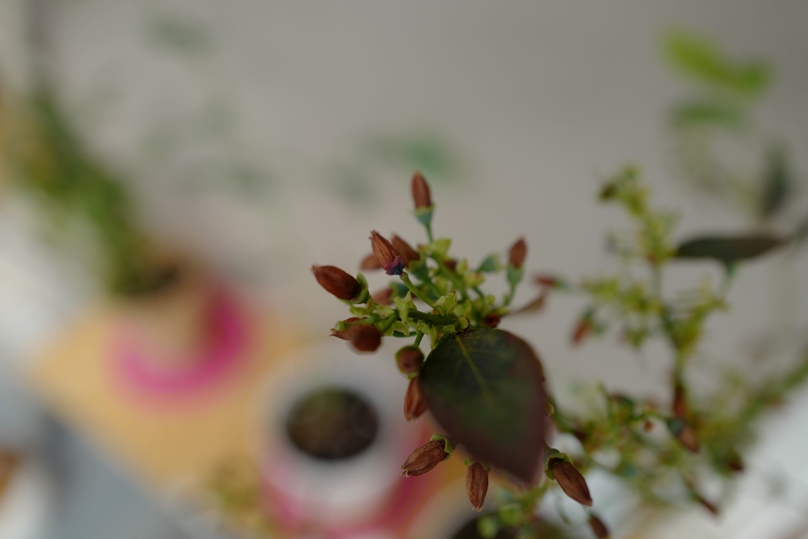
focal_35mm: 28
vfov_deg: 46.4
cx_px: 404
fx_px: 628
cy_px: 270
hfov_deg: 65.5
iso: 100
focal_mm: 28
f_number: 2.8
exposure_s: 1/320
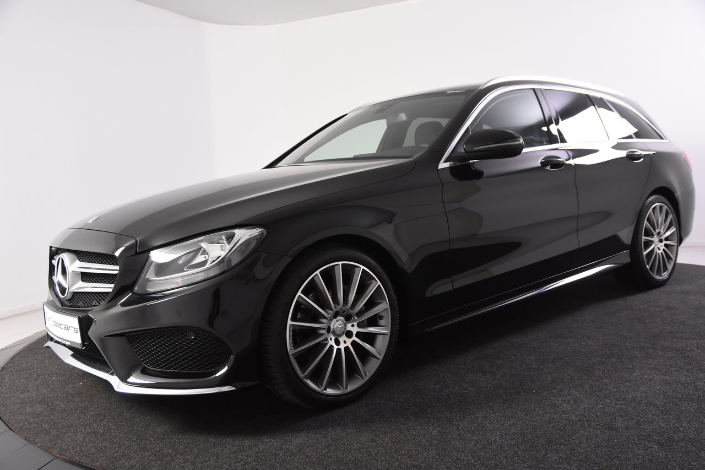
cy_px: 235
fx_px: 646
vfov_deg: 40.0
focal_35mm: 33
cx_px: 352
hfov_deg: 57.2
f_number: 4
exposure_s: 1/60
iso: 1600
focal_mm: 22
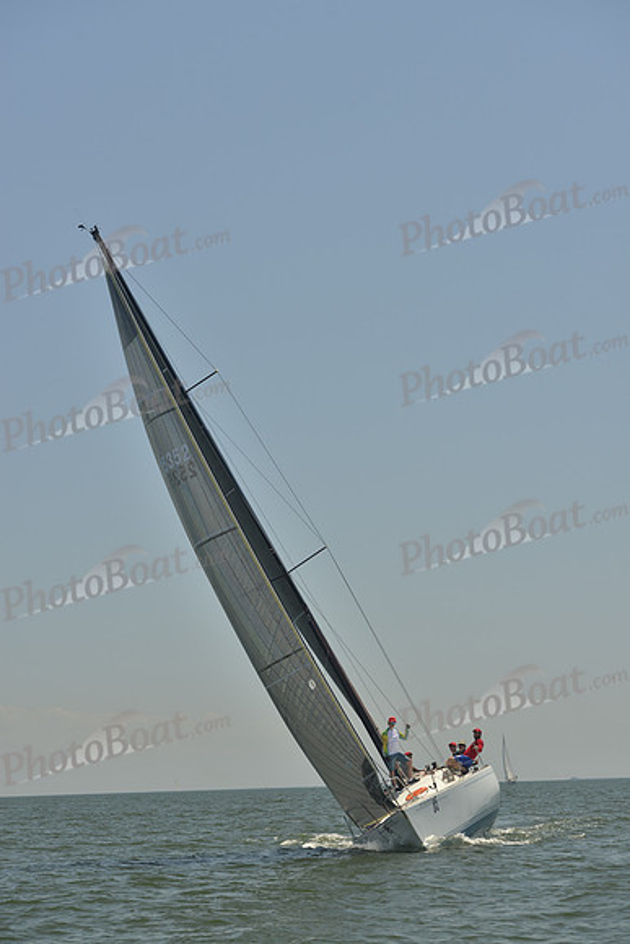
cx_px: 315
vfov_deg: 23.6
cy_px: 472
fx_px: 2256
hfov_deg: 15.9
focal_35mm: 86
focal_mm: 86
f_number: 7.1
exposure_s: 1/640
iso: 200
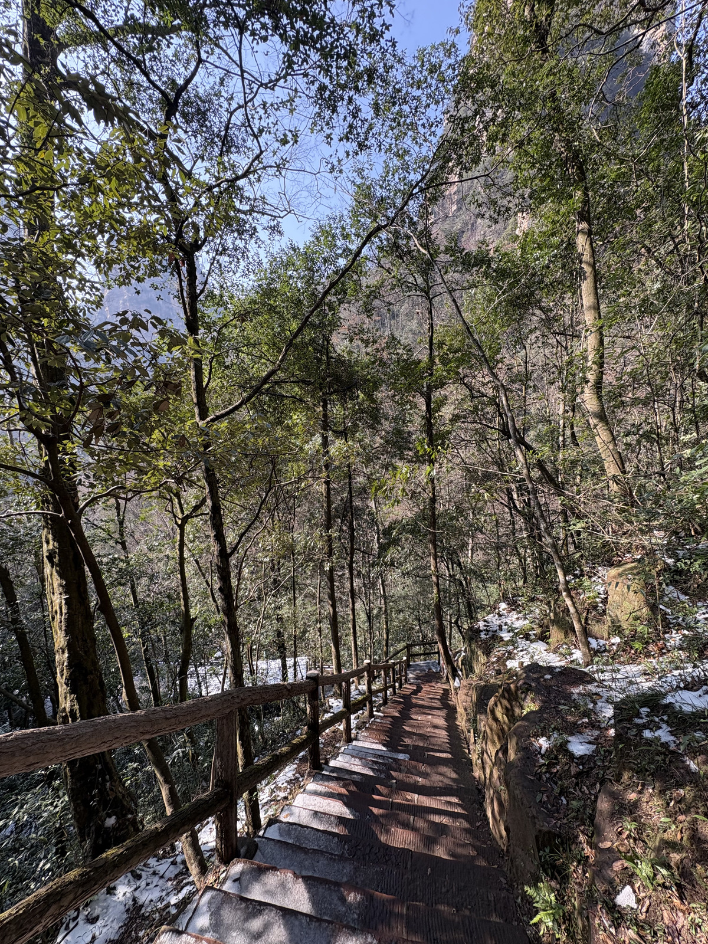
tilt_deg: -6.0
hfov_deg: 85.7
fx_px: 382
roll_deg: +0.4
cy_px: 472
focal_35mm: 14
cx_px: 354
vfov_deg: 102.1
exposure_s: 1/235
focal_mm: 2.22
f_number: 2.2
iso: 64
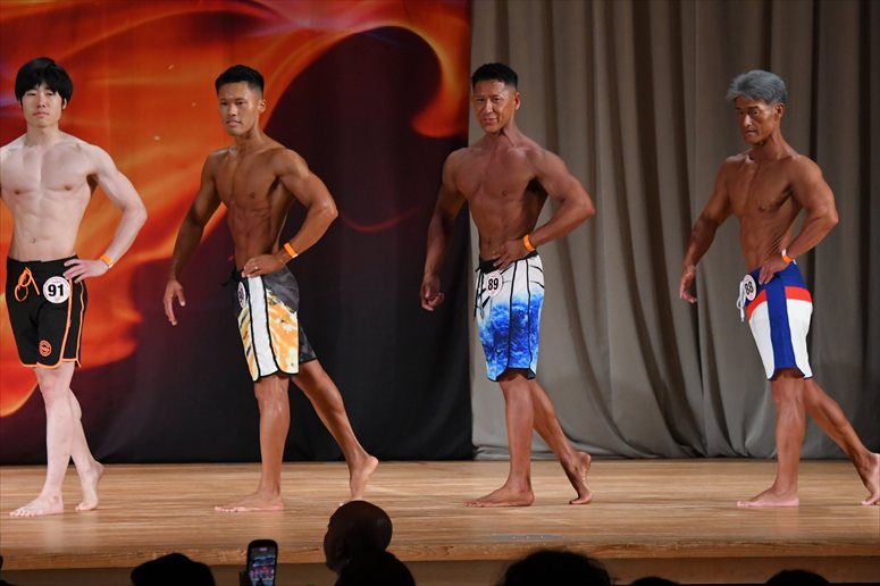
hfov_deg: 9.5
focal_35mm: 217
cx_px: 440
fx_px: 5302
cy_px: 293
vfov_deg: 6.3
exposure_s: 1/400
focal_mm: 145
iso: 3200
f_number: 5.6
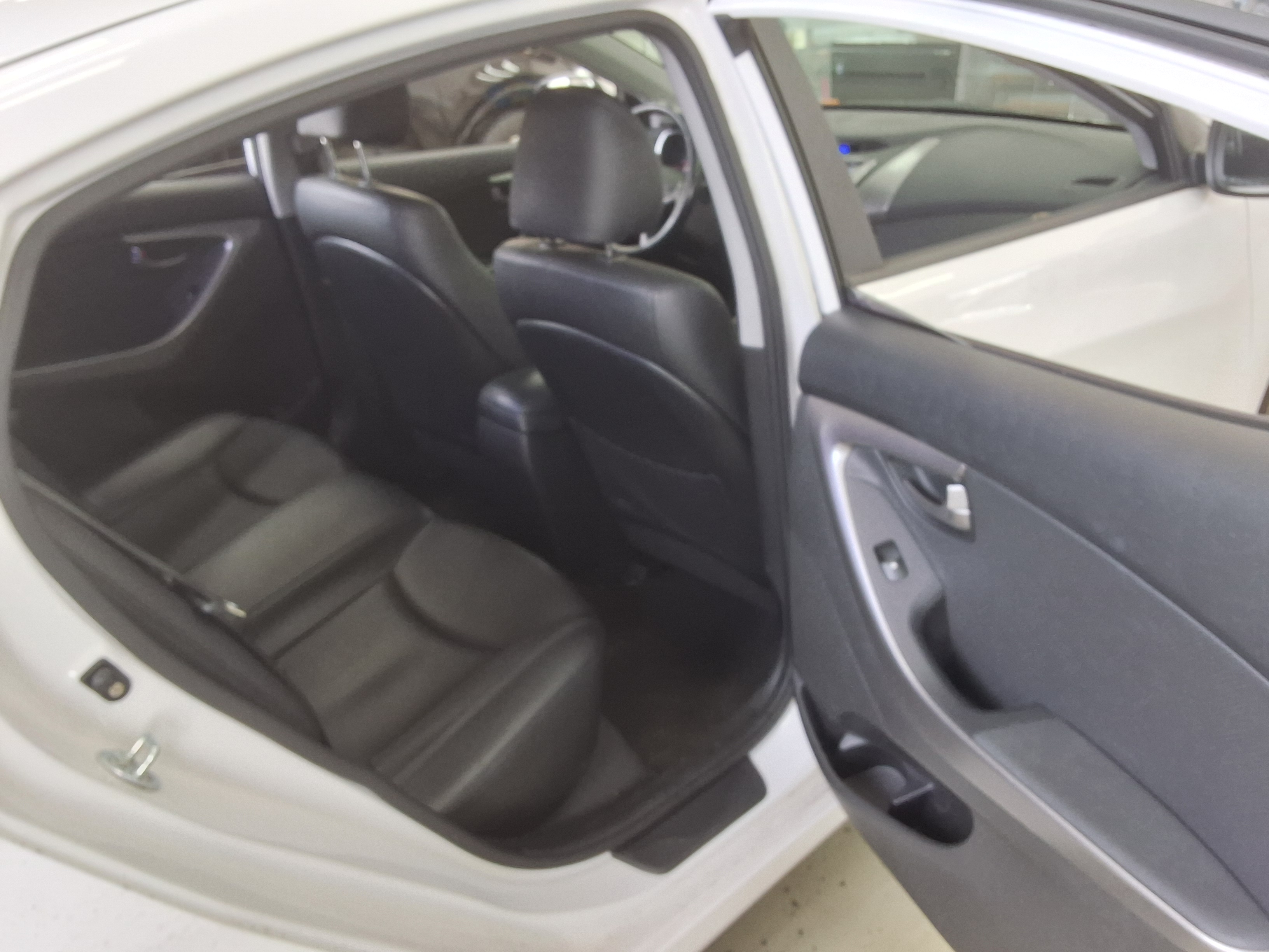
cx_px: 634
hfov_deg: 63.4
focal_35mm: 28
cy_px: 476
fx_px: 1026
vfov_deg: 49.7
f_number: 1.9
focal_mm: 2.91
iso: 40
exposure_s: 1/60
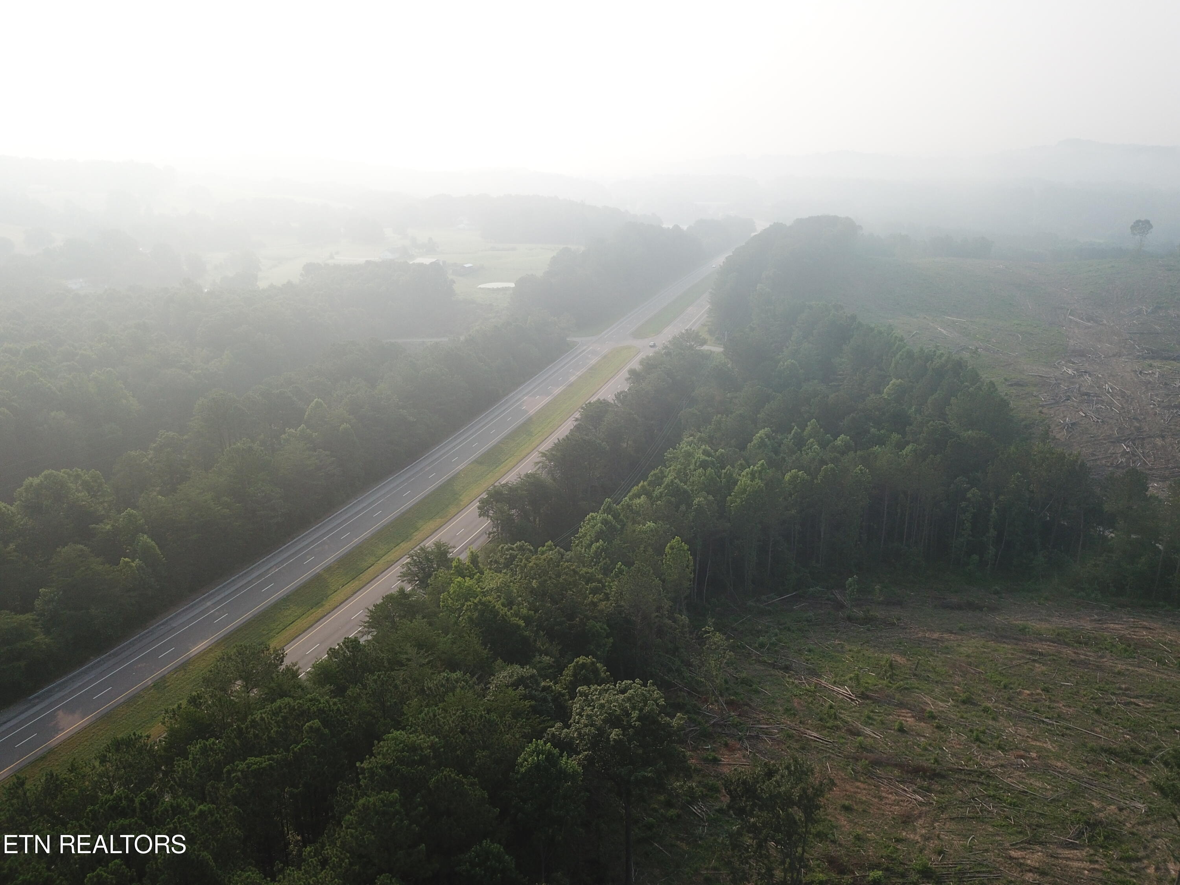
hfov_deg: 67.3
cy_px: 442
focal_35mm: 26
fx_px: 886
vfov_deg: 53.1
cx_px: 590
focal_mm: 4.73
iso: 100
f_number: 2.2
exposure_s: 1/840
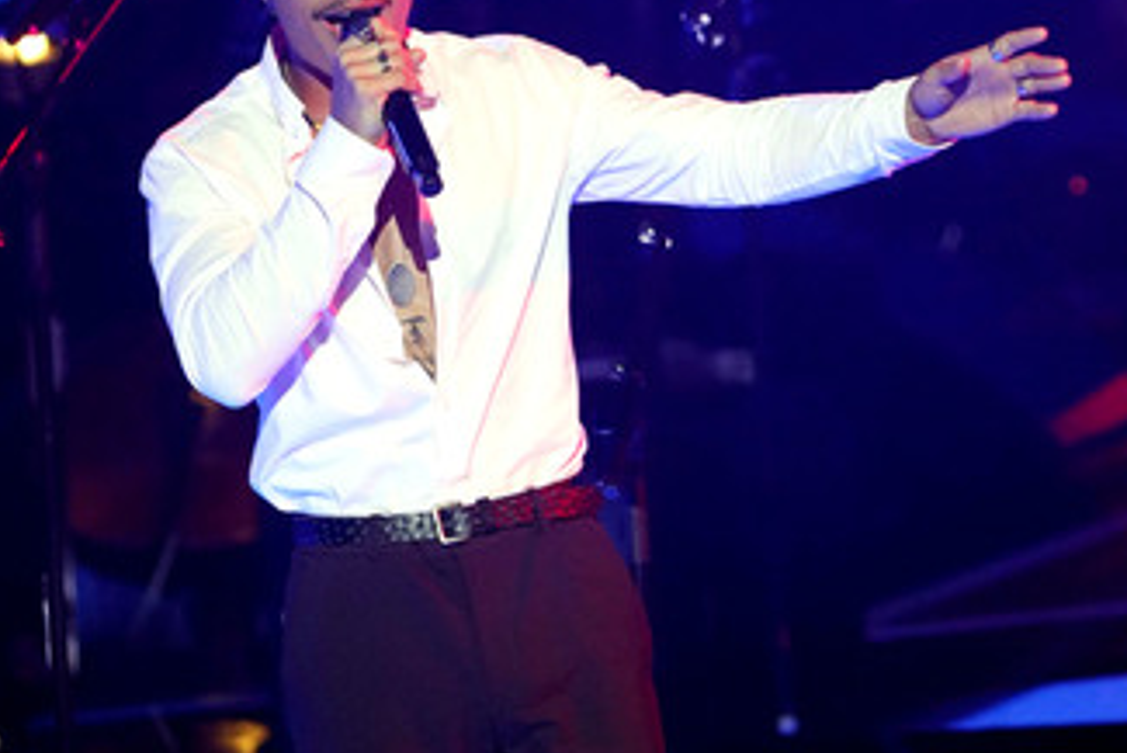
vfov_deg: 2.4
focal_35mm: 581
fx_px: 18196
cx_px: 518
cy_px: 302
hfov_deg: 3.5
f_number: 6.3
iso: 5000
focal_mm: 419
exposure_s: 1/160
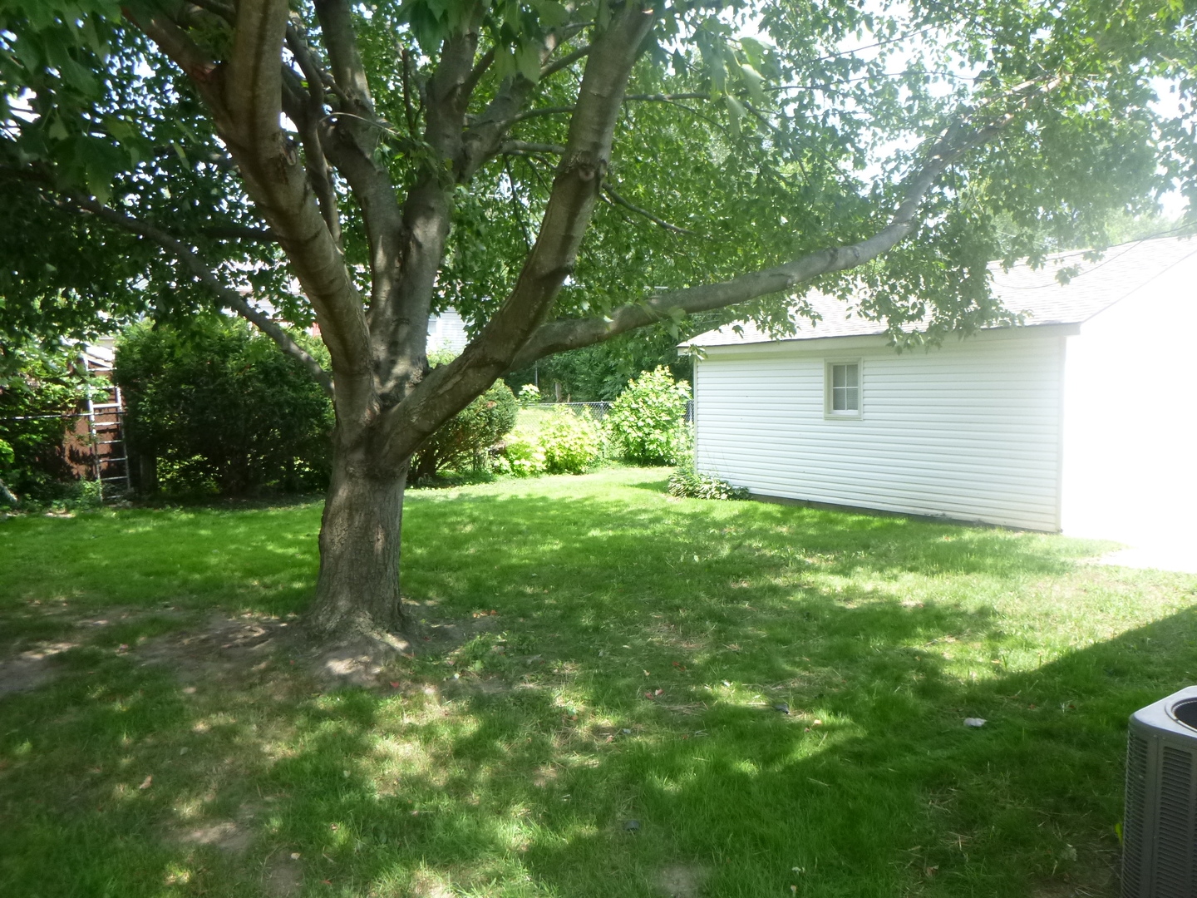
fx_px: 864
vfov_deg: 54.9
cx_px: 598
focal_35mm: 25
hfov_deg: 69.4
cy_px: 449
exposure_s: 1/200
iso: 200
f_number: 3.9
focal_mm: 4.5
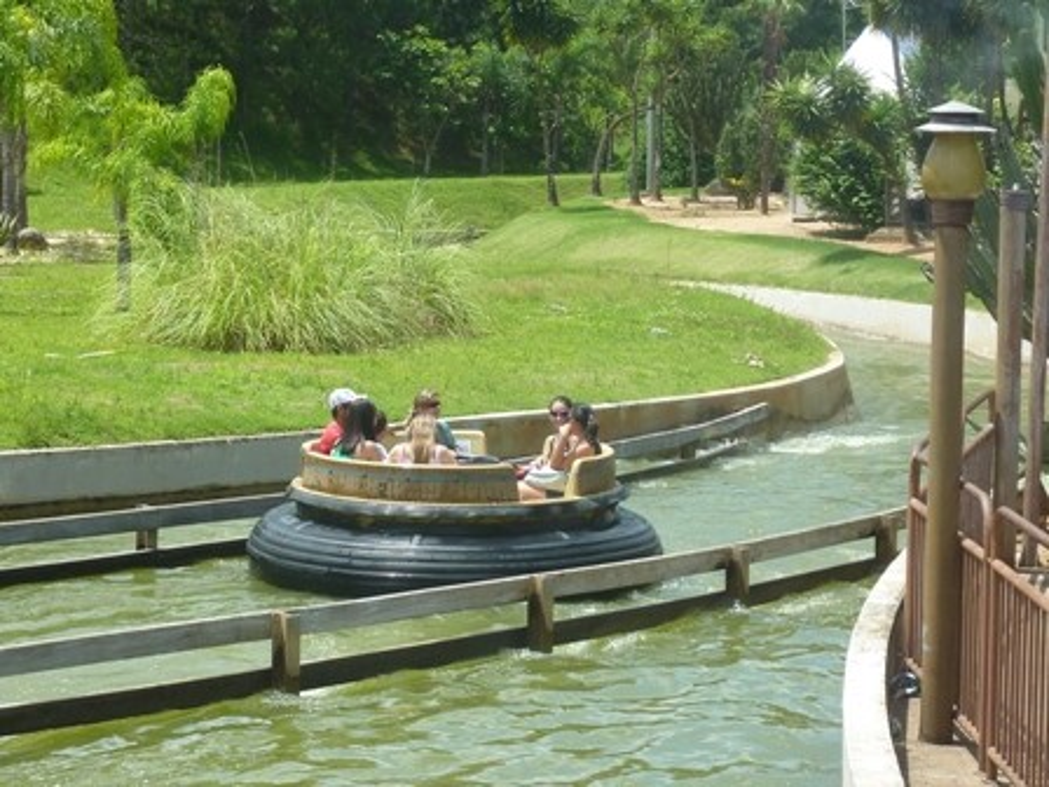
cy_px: 394
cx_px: 524
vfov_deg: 16.4
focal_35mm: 90
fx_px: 2727
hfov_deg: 21.8
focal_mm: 10.3
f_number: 4
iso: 80
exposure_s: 1/500
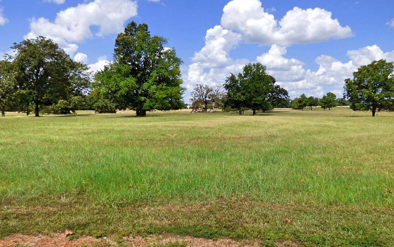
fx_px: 236
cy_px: 129
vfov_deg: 55.0
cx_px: 201
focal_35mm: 22
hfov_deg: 79.6
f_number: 2.8
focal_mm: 3.58
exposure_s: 1/1600
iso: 100
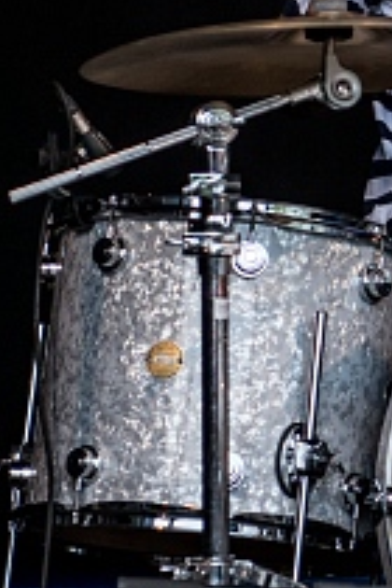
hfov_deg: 5.7
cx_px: 578
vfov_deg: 8.5
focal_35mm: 240
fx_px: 3920
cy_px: -22
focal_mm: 70
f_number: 2.8
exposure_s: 1/125
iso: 640
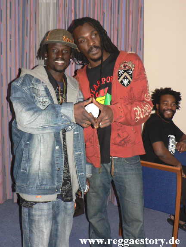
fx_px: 250
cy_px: 124
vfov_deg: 52.6
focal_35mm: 35
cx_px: 93
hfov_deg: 40.7
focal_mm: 6
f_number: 2.8
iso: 200
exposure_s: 1/60
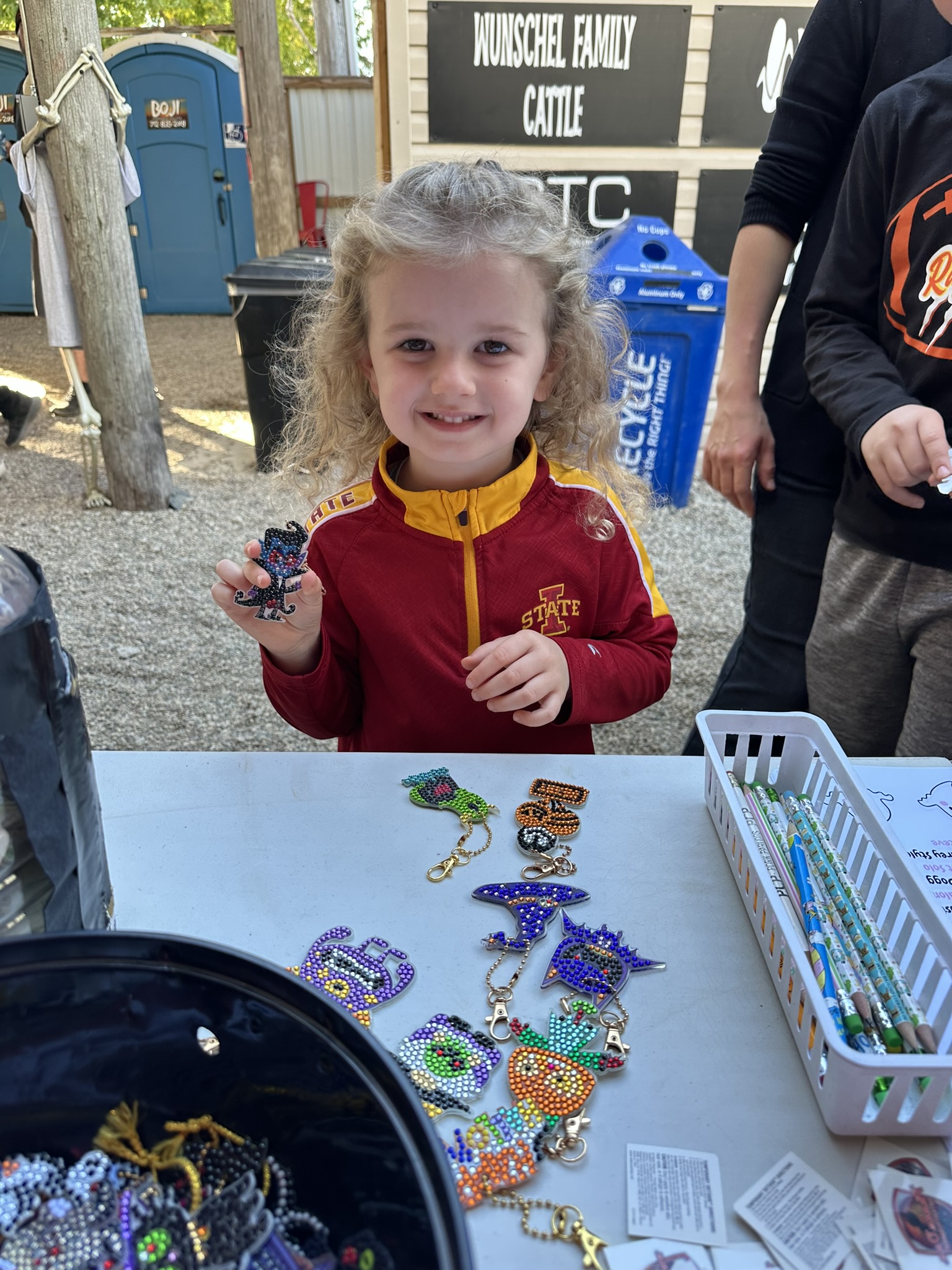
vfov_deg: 71.6
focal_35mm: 24
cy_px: 635
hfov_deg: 56.8
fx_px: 880
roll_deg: -1.3
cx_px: 476
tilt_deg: -24.9
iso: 64
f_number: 1.78
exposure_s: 1/120
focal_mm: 6.86
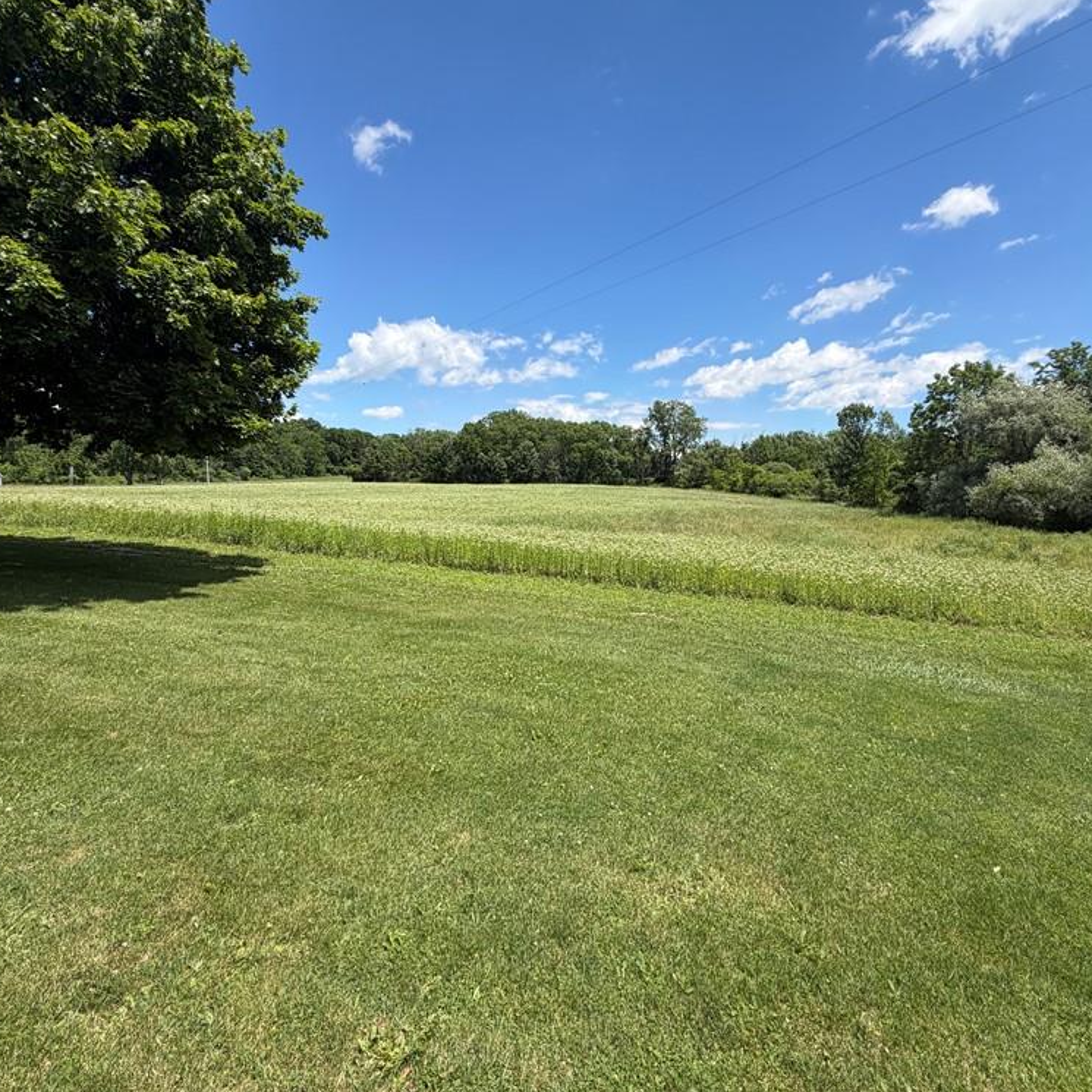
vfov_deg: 84.0
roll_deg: -0.8
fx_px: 607
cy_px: 535
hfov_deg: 83.8
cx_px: 588
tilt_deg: -4.2
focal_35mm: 17
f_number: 2.2
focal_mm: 2.22
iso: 25
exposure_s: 1/770
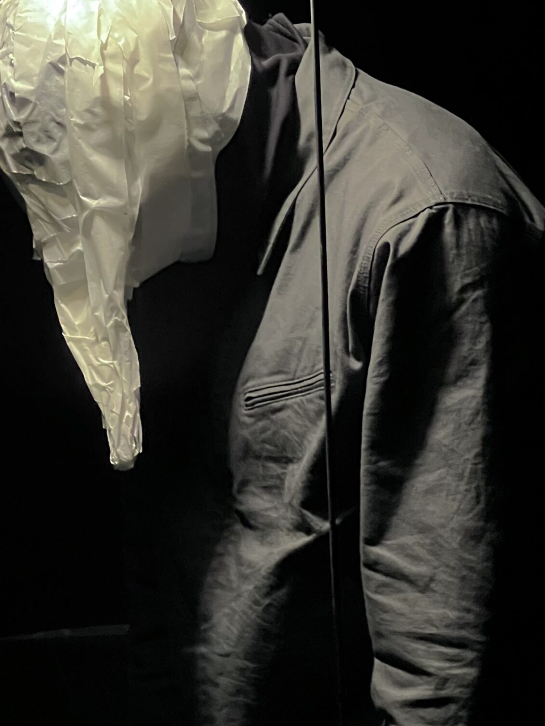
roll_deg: +1.1
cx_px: 112
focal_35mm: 131
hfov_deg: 11.3
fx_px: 2750
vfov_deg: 15.0
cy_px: 183
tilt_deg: -2.4
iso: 1600
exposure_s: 1/18
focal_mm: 9
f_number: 2.8
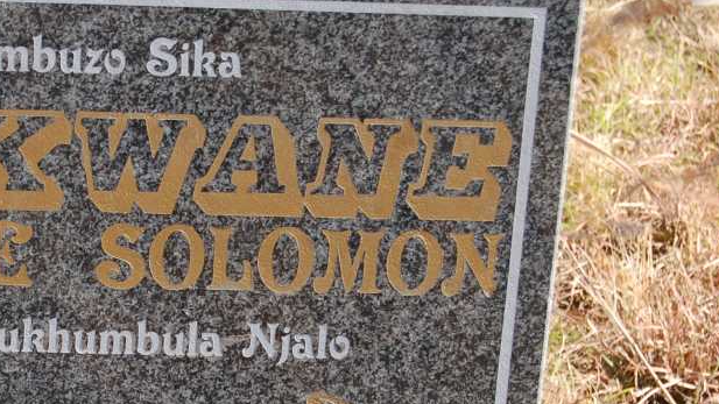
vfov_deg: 7.2
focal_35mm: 168
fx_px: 3203
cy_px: 275
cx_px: 111
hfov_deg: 12.7
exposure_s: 1/200
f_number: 6.3
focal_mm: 55
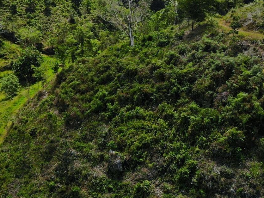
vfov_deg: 30.8
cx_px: 14
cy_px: 42
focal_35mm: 46
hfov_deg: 37.7
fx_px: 351
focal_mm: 4.5
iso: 105
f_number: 2.8
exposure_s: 1/52.7
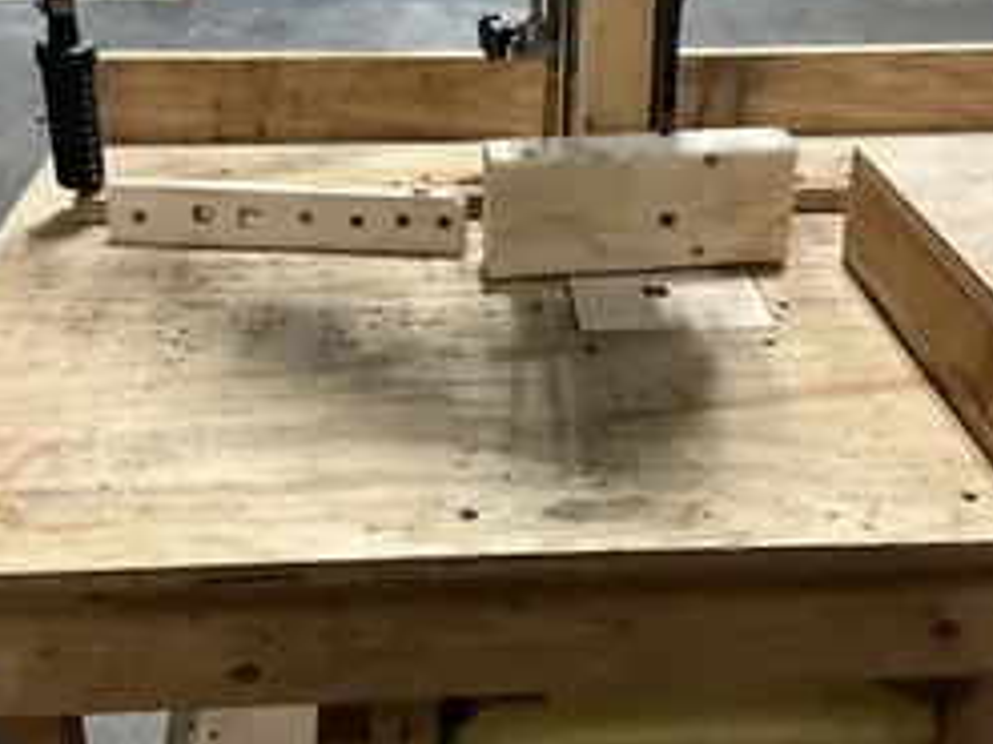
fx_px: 1348
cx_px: 511
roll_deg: -1.3
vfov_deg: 30.7
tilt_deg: -27.0
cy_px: 257
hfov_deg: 40.4
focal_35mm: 47
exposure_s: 1/48
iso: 320
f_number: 1.8
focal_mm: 3
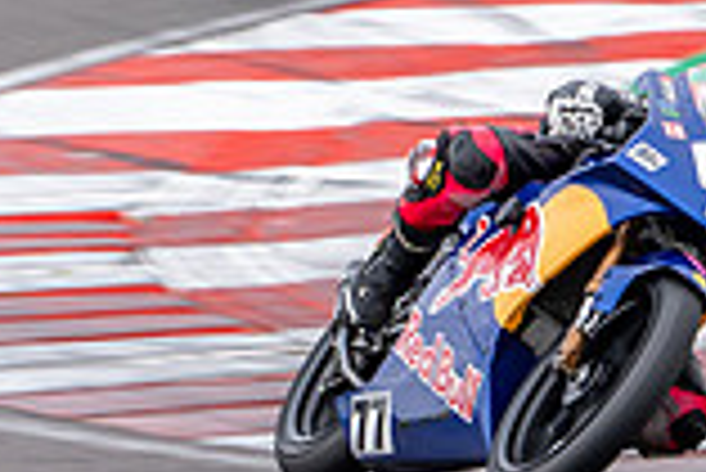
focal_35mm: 1007
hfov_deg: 2.0
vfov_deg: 1.4
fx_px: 19766
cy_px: 107
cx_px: 694
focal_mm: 218
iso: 200
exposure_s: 1/200
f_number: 6.3
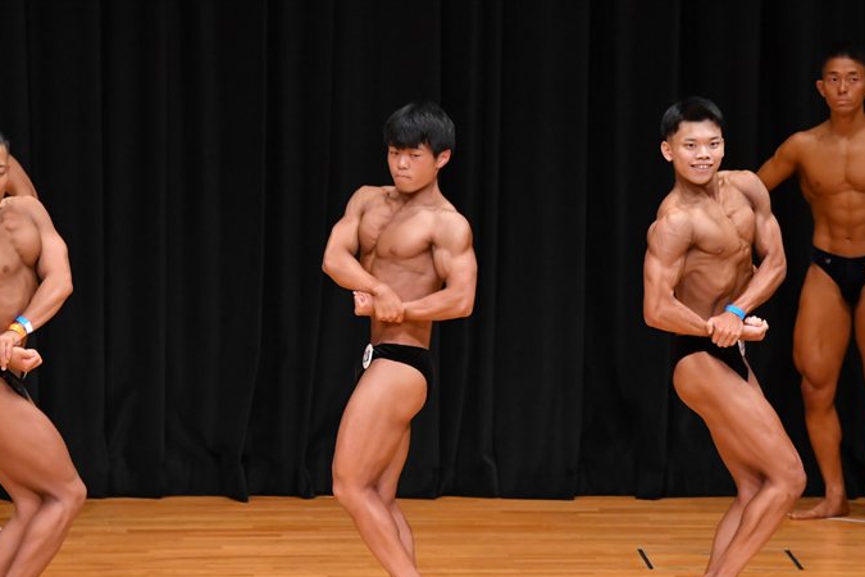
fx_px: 7856
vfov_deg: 4.2
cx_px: 447
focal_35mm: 327
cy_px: 330
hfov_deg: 6.3
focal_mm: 190
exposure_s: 1/400
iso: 4000
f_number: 5.6
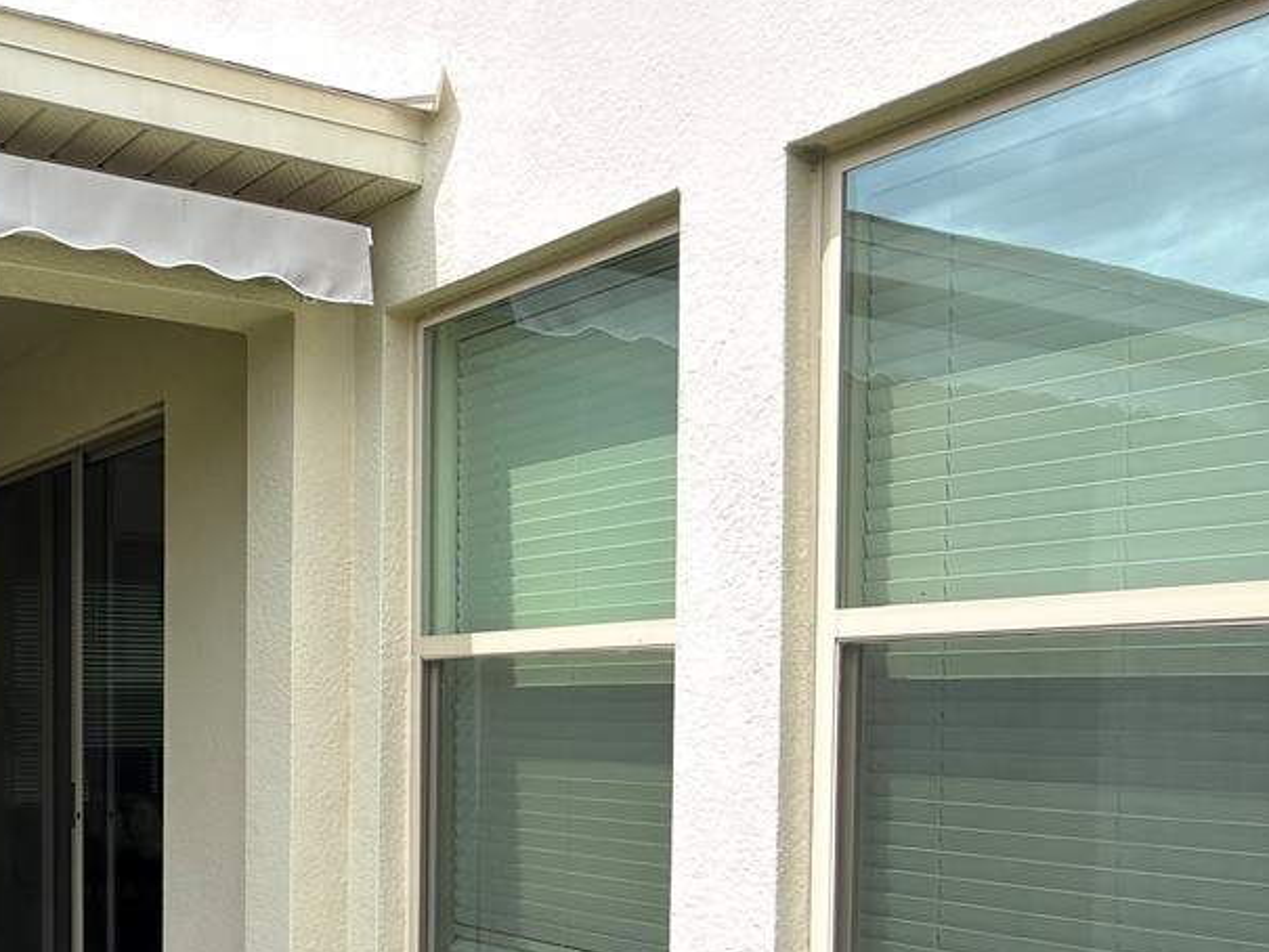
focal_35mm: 37
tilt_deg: -2.1
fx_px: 1357
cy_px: 742
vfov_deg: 37.5
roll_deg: +0.1
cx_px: 71
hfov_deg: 44.4
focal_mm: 2.22
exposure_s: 1/153
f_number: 2.2
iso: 50
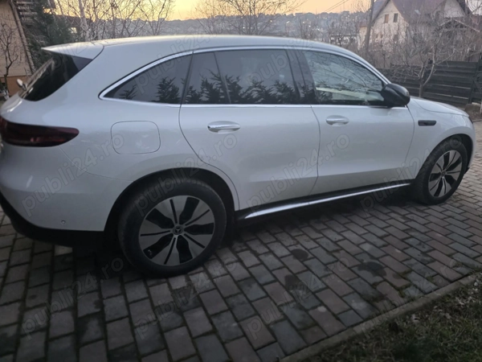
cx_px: 241
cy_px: 181
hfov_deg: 73.9
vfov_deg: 58.9
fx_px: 320
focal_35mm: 23
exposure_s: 1/100
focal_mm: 6.25
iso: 1250
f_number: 1.7
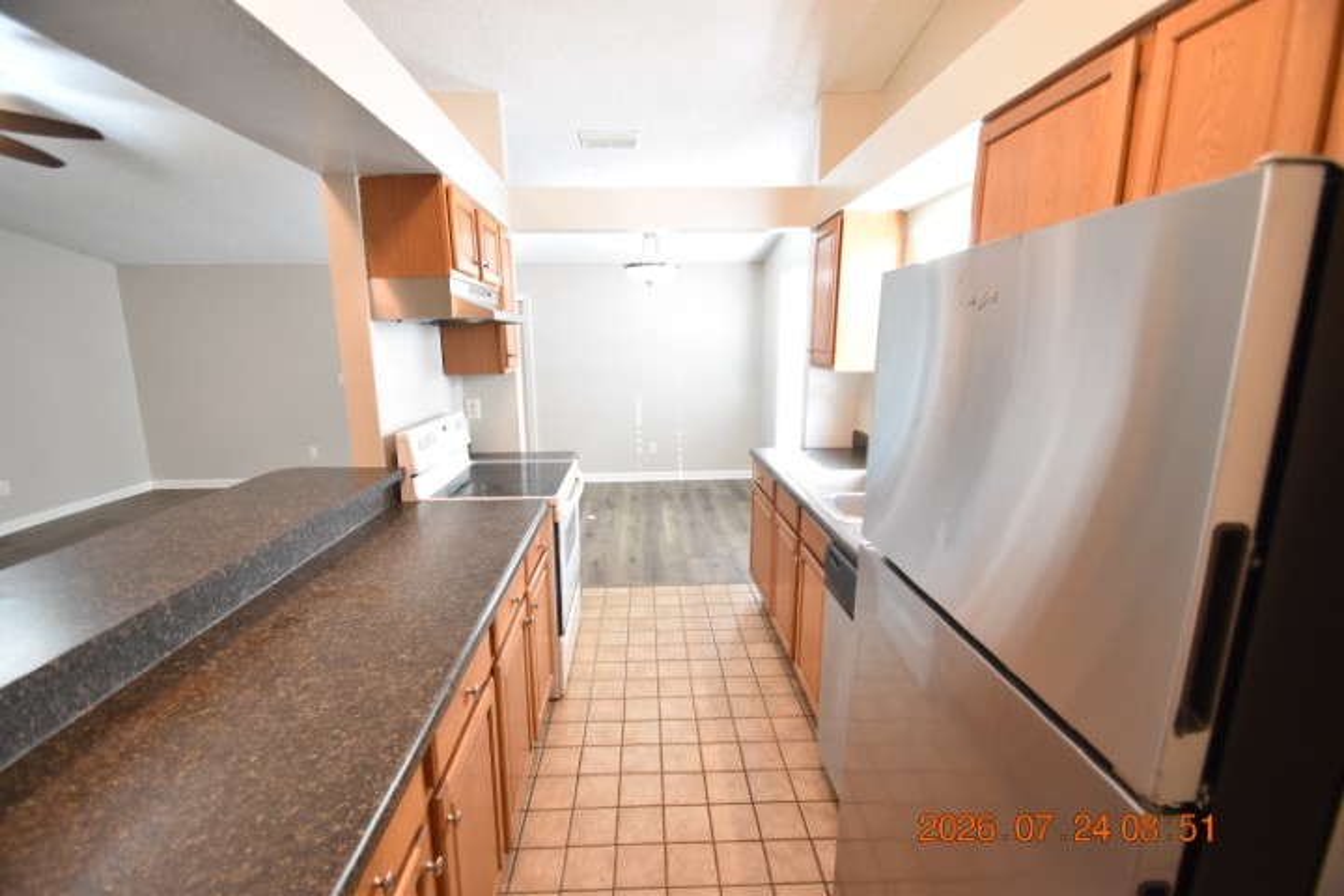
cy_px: 448
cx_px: 672
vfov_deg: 77.3
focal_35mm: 15
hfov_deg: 100.4
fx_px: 560
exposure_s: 1/30
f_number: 3.5
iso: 800
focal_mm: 10
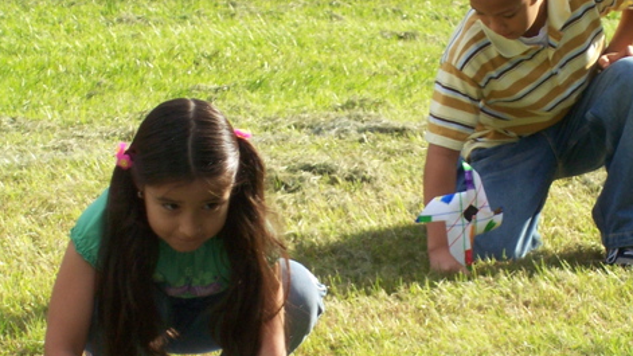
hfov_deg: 8.3
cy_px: 332
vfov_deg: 4.7
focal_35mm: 259
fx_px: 4347
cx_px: 320
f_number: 4.9
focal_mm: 30
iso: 140
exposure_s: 1/250
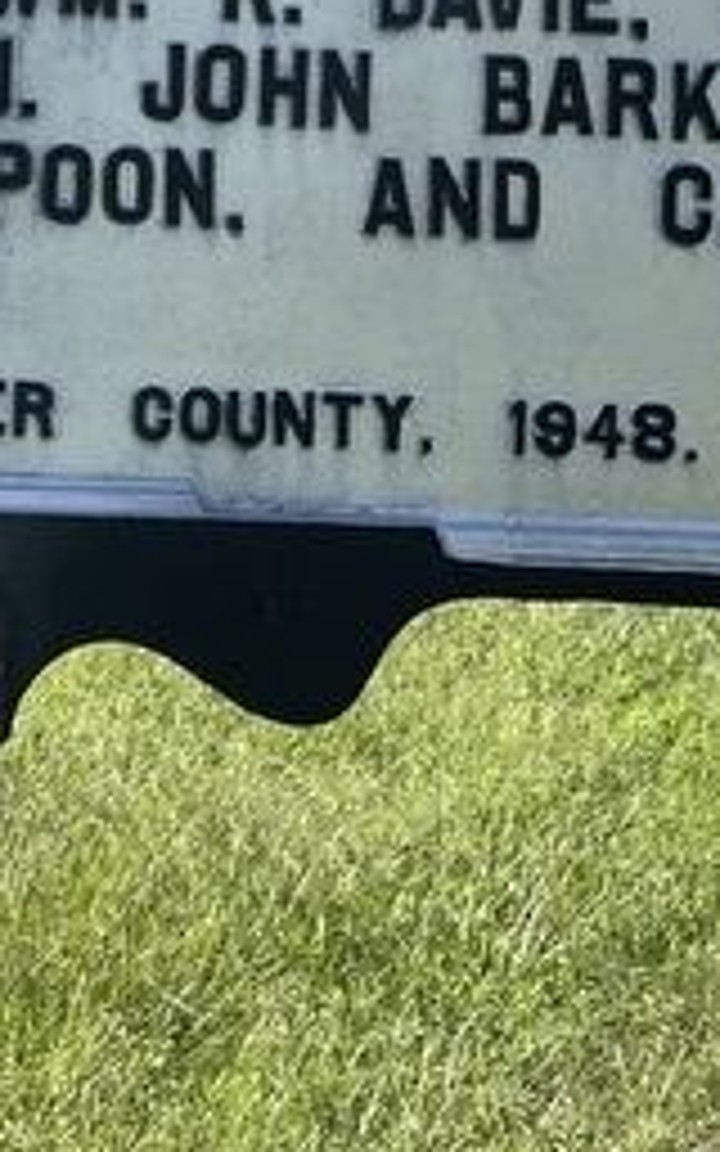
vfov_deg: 22.2
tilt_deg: +7.0
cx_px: -238
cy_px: -243
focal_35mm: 86
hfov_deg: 14.5
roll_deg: +0.3
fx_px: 2700
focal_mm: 4.2
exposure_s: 1/2174
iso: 32
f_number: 1.6
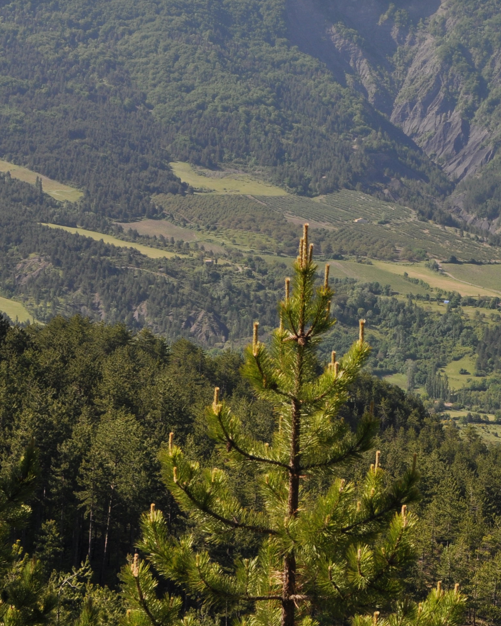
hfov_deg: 13.7
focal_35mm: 109
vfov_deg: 17.6
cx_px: 604
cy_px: 214
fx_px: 2021
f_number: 9
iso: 200
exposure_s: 1/320
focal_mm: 35
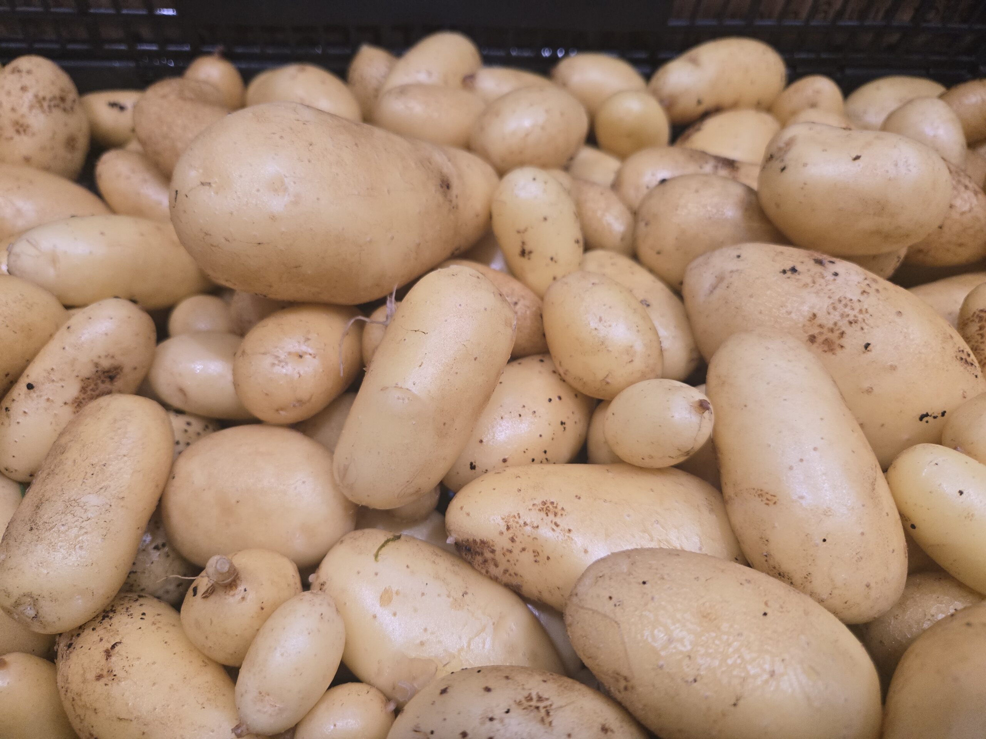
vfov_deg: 58.9
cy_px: 370
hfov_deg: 73.9
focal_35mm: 23
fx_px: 655
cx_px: 493
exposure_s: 1/120
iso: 640
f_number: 1.8
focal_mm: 5.4
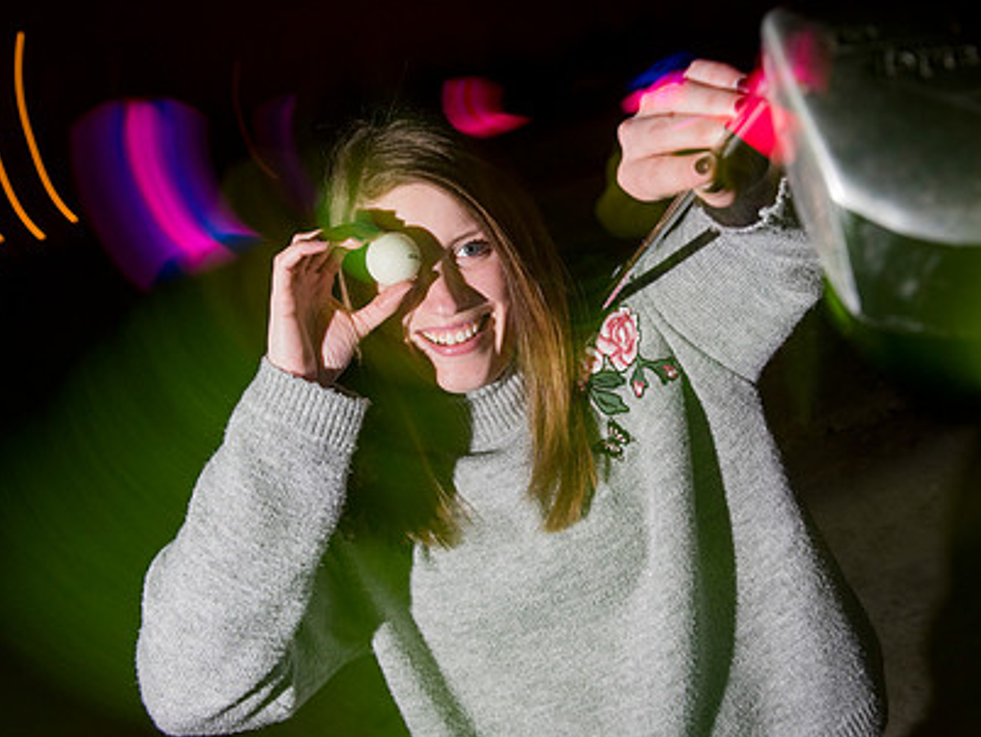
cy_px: 279
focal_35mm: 43
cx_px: 598
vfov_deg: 33.5
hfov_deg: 43.6
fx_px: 1219
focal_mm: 31
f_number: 5.6
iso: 1000
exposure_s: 1/5
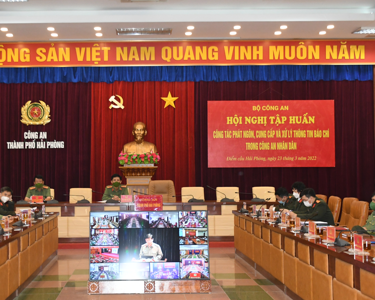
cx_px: 151
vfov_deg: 27.1
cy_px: 153
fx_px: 622
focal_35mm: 56
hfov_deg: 33.5
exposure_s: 1/200
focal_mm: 26
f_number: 5
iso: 2500
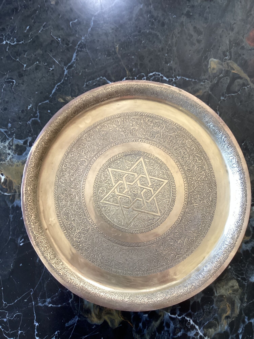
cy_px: 170
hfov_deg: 45.4
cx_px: 127
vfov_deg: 58.4
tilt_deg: -83.4
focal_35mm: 31
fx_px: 303
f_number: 2.4
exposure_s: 1/60
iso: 160
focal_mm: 3.3
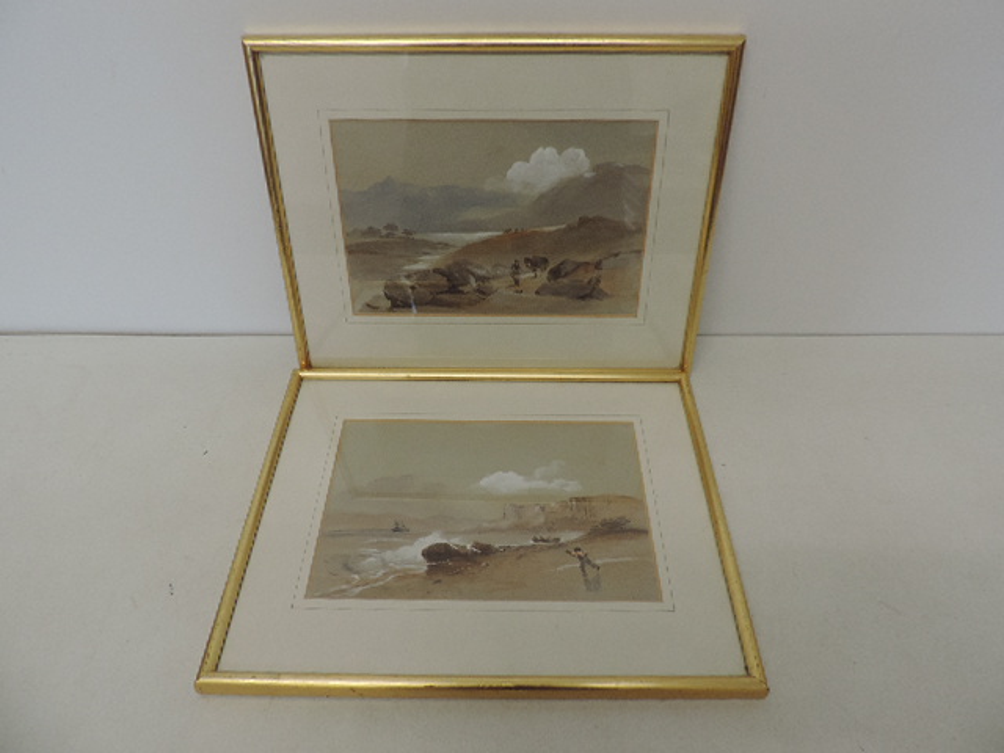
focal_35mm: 24
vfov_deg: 56.8
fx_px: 696
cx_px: 502
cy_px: 376
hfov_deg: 71.6
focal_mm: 4.3
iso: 250
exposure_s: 1/30
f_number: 3
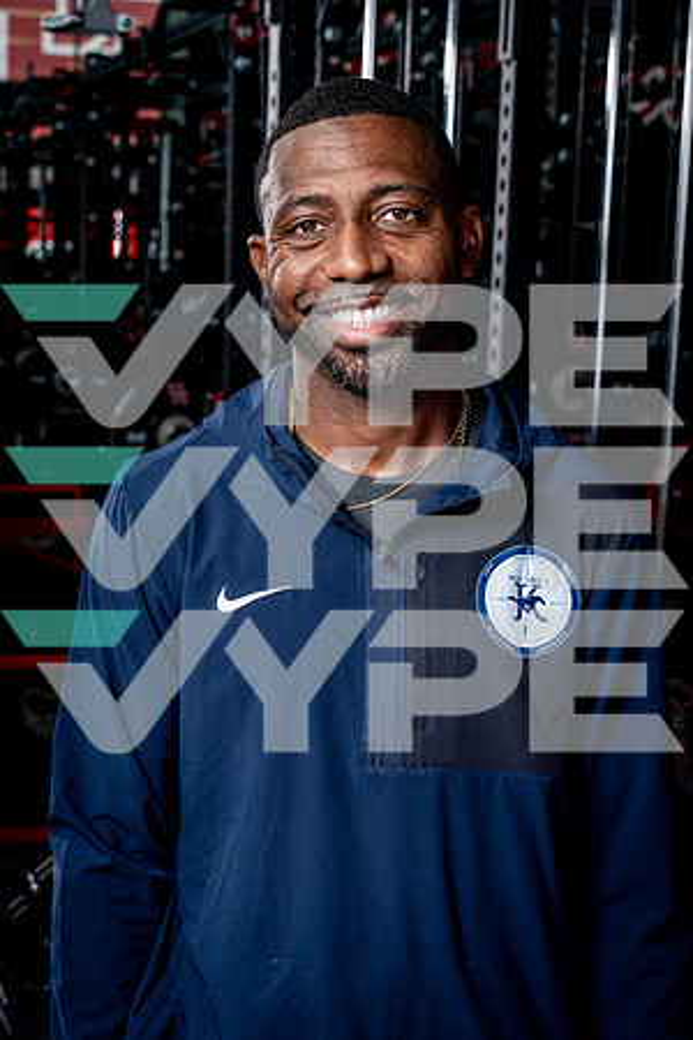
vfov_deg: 28.8
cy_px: 520
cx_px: 346
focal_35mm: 70
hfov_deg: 19.5
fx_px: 2021
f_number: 8
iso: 640
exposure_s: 1/250
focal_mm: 70
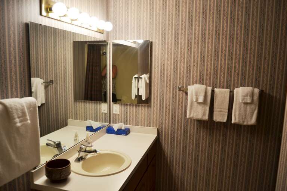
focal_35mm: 27
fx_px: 215
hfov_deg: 67.4
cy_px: 96
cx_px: 144
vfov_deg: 47.9
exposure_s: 1/60
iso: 400
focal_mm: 18
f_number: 4
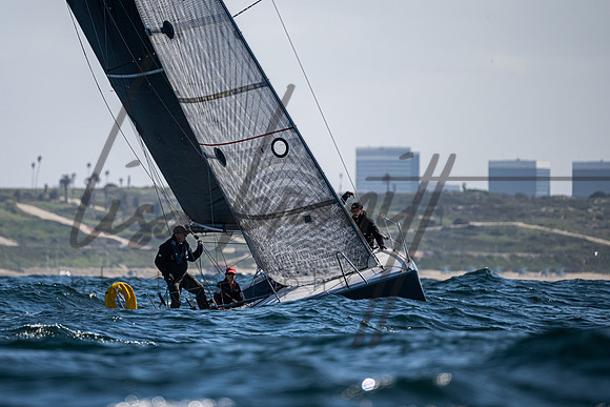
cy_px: 175
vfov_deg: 2.5
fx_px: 9249
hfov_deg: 3.8
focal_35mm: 546
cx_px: 214
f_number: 5.6
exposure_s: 1/5000
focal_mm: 400
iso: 400
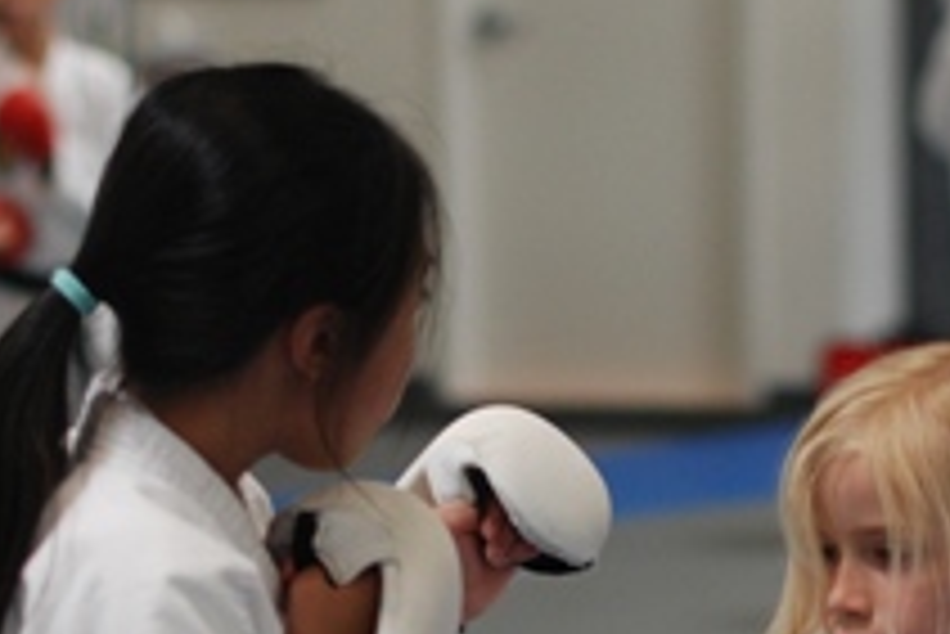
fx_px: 6021
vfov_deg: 6.0
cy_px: 630
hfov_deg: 9.0
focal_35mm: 228
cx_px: 558
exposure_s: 1/160
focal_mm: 50
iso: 400
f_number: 2
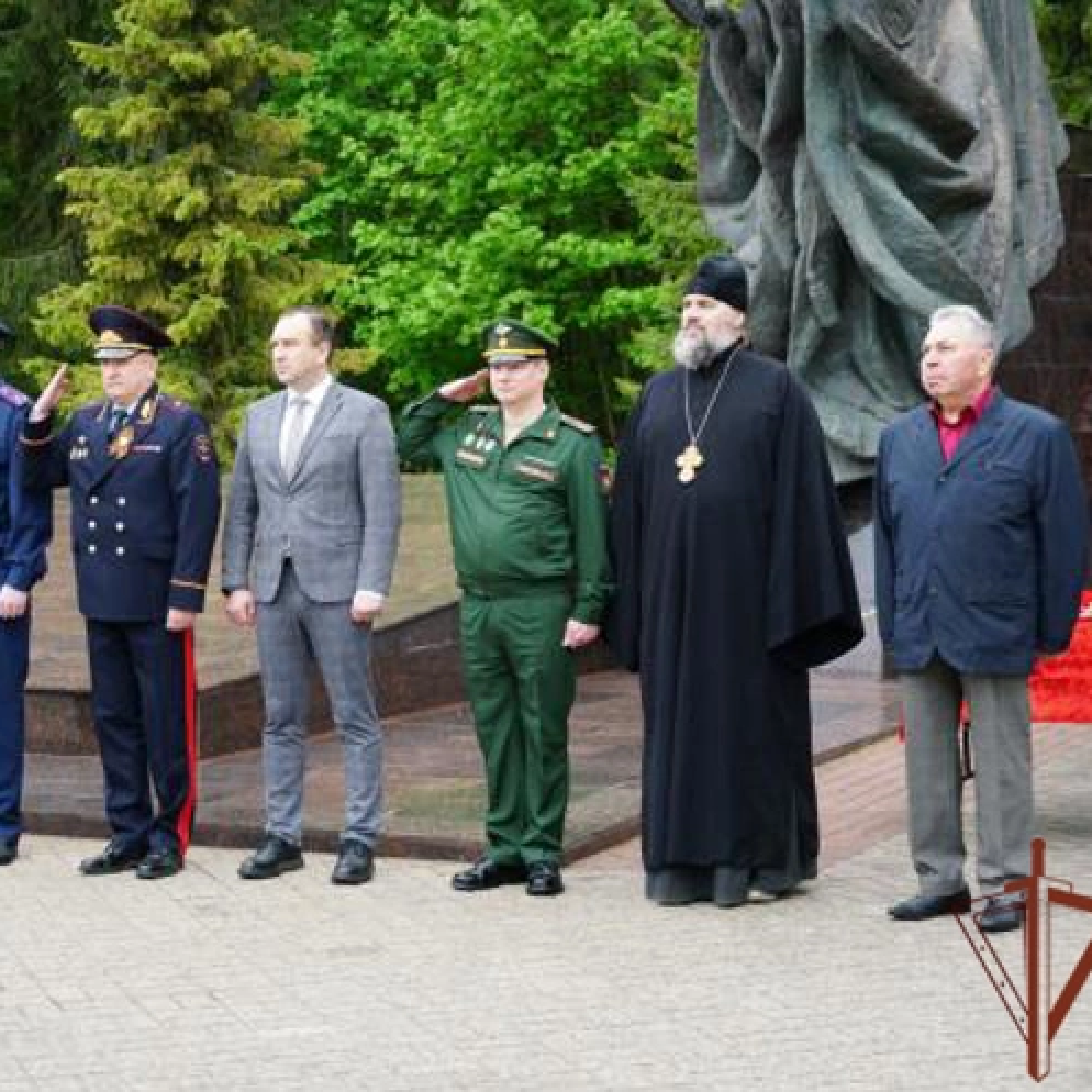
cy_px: 547
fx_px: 2748
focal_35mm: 77
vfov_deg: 22.5
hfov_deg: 22.3
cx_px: 312
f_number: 5
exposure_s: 1/80
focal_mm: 40
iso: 160
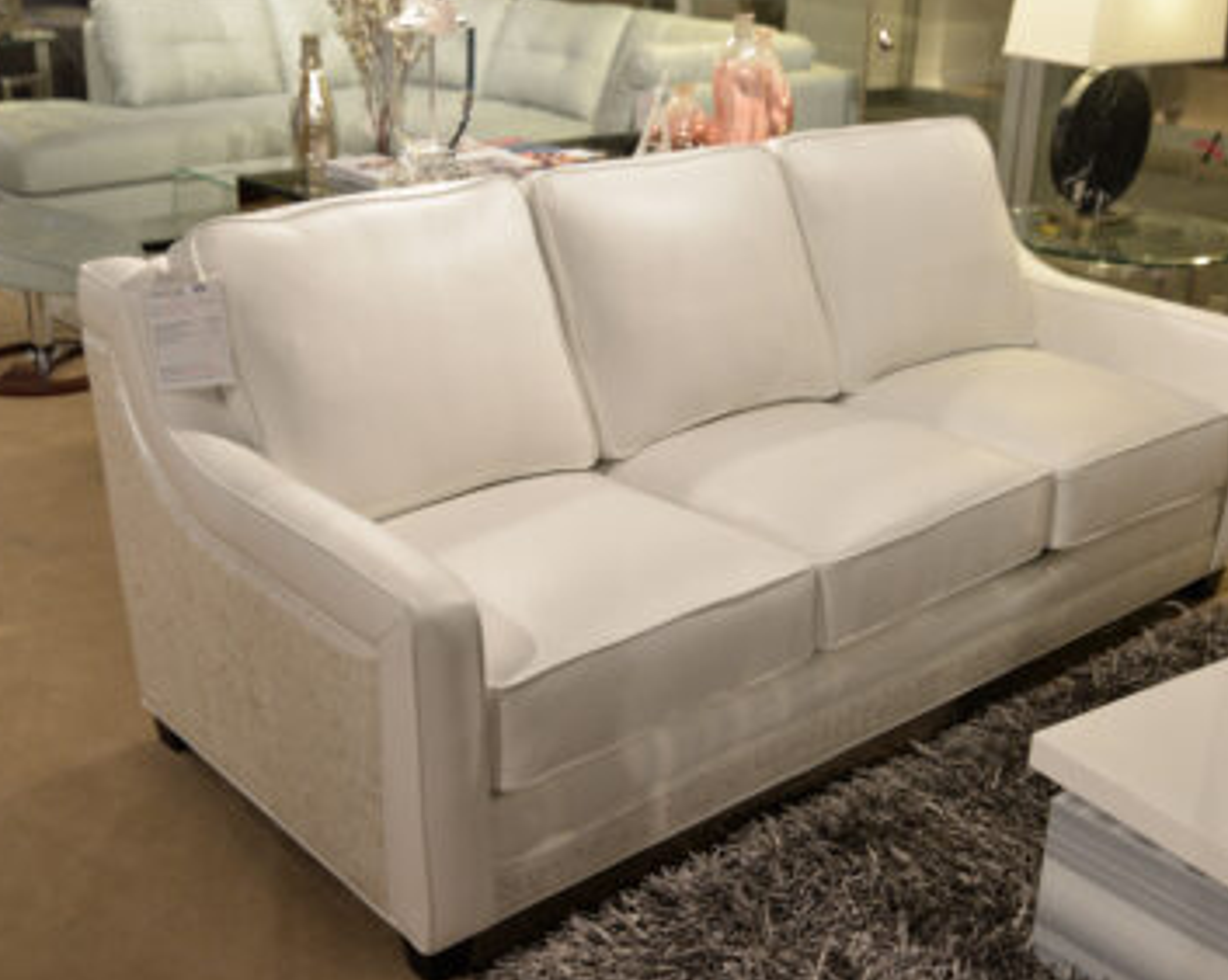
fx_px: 1562
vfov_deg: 34.9
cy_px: 480
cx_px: 645
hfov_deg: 42.9
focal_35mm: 43
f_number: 5
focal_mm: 36
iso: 1600
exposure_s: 1/100
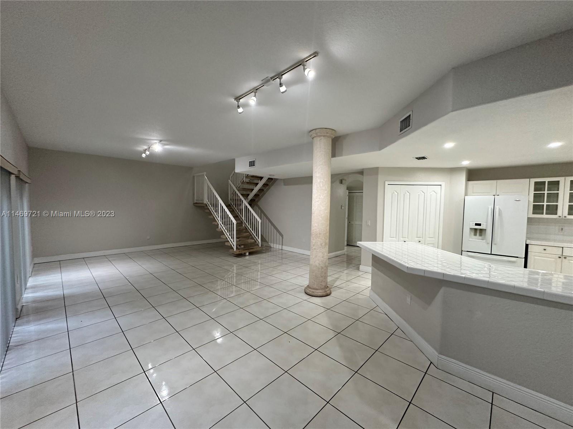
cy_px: 214
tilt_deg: -3.0
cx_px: 286
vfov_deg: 85.7
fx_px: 232
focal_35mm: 14
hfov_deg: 102.1
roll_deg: -1.0
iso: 250
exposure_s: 1/120
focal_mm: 2.22
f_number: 2.2
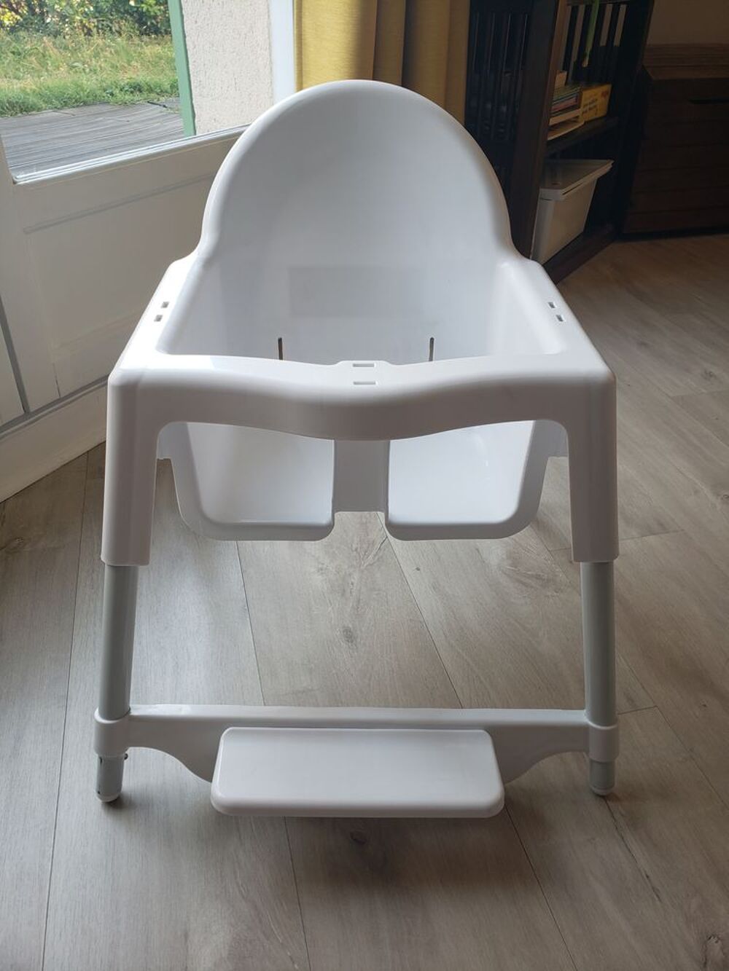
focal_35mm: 26
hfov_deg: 53.1
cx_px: 364
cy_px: 486
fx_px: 730
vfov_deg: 67.3
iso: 50
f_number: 2.4
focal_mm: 4.3
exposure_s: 1/50
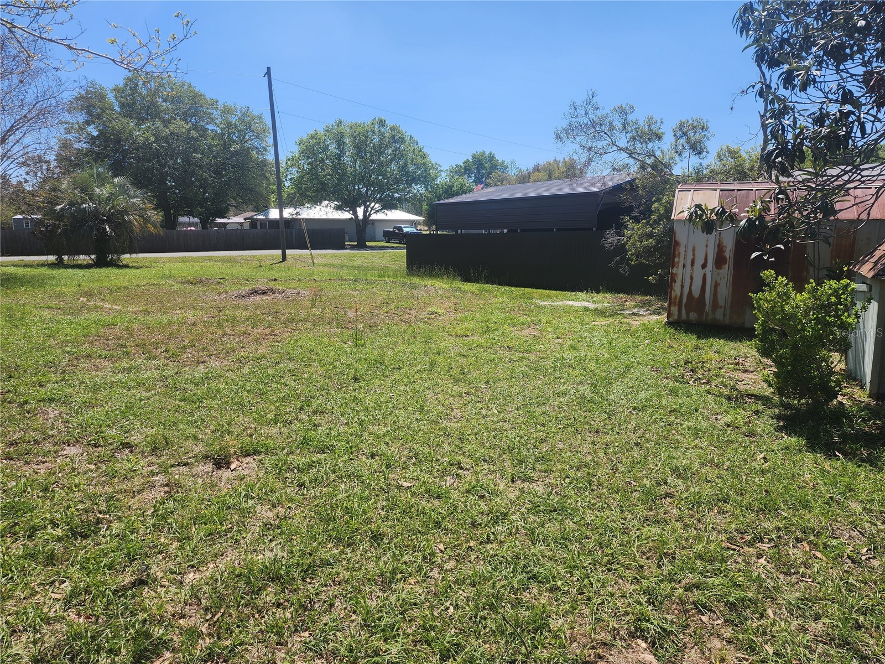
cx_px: 442
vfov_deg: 58.9
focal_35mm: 23
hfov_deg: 73.9
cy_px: 332
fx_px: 588
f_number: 1.8
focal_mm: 6.4
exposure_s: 1/1061
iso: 12
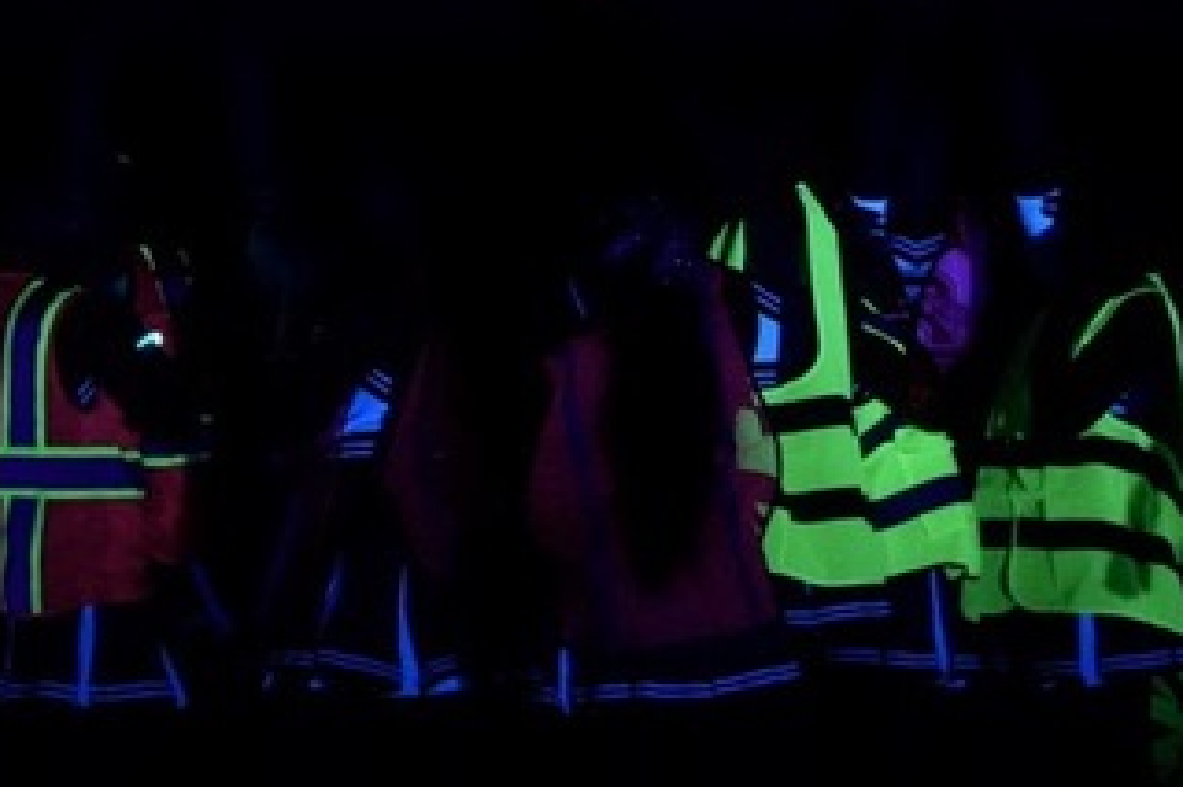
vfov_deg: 9.4
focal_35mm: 141
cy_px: -436
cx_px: 285
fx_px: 4631
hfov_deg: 14.5
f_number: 5.6
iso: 12800
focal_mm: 44
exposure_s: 1/320
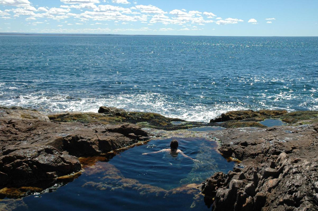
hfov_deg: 48.0
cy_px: 106
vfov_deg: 33.0
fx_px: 357
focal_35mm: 40
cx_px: 159
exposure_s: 1/320
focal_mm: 27
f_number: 9
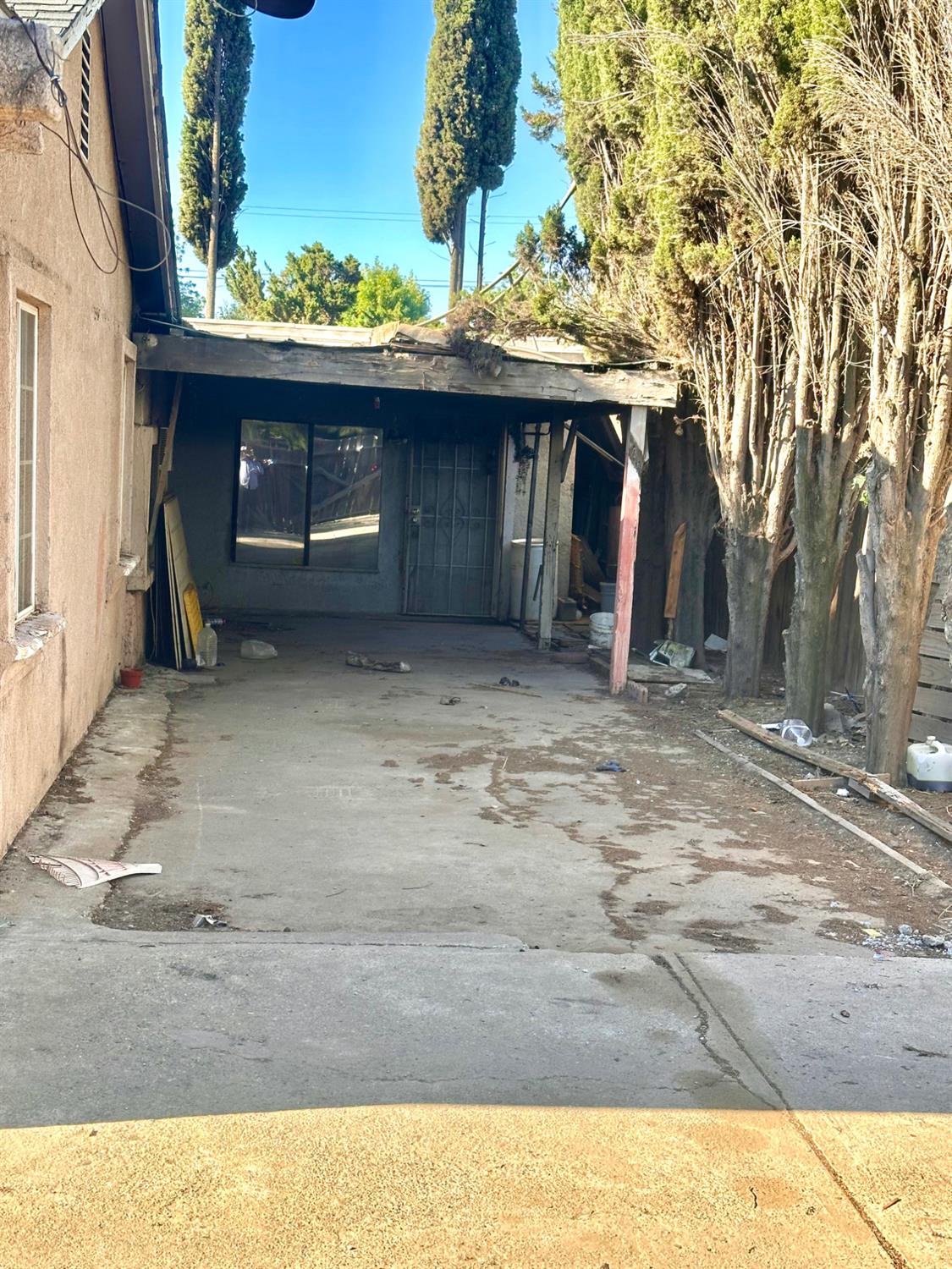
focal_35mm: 48
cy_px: 634
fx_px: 1760
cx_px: 476
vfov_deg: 39.7
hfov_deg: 30.3
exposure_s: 1/631
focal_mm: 6.86
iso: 64
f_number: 1.78
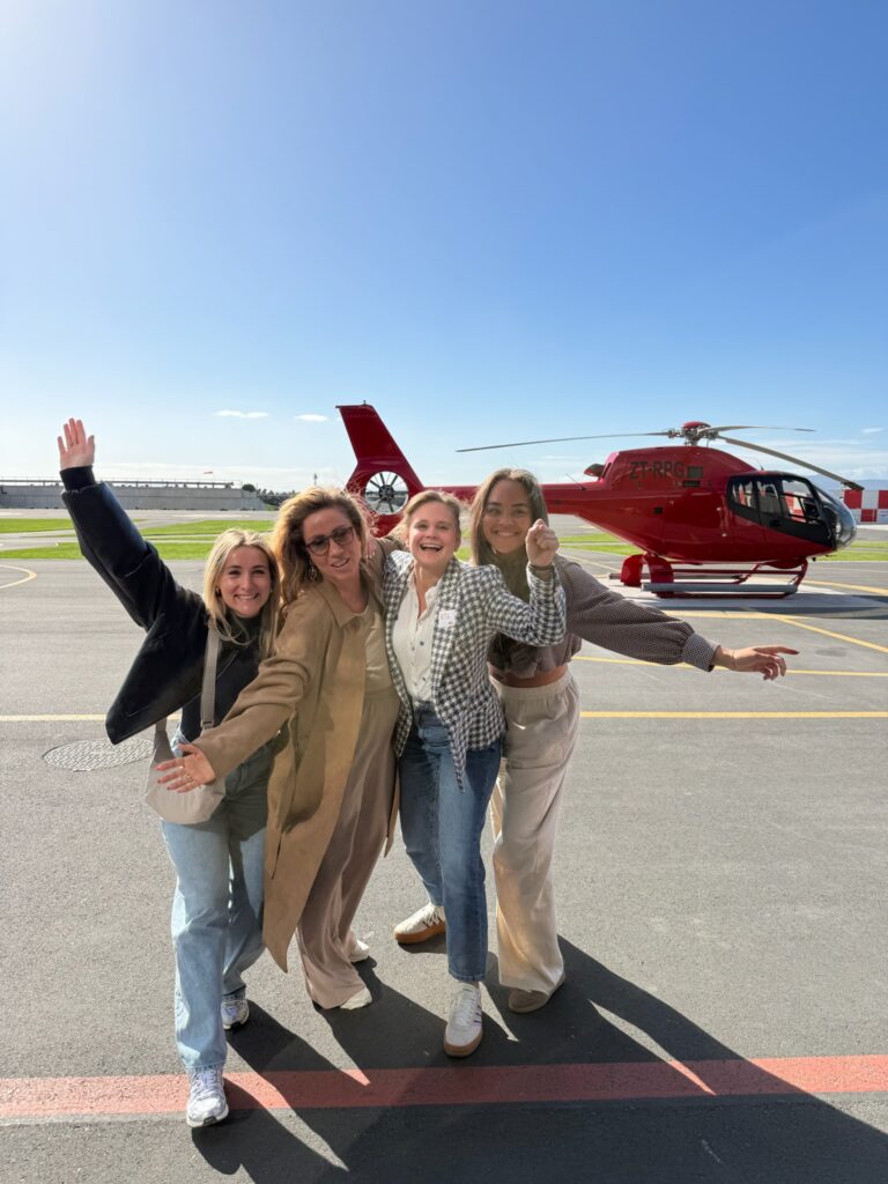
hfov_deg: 56.8
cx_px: 444
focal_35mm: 24
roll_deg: +0.6
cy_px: 592
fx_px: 821
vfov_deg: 71.6
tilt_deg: -5.8
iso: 80
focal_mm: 6.76
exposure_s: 1/4405
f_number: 1.78
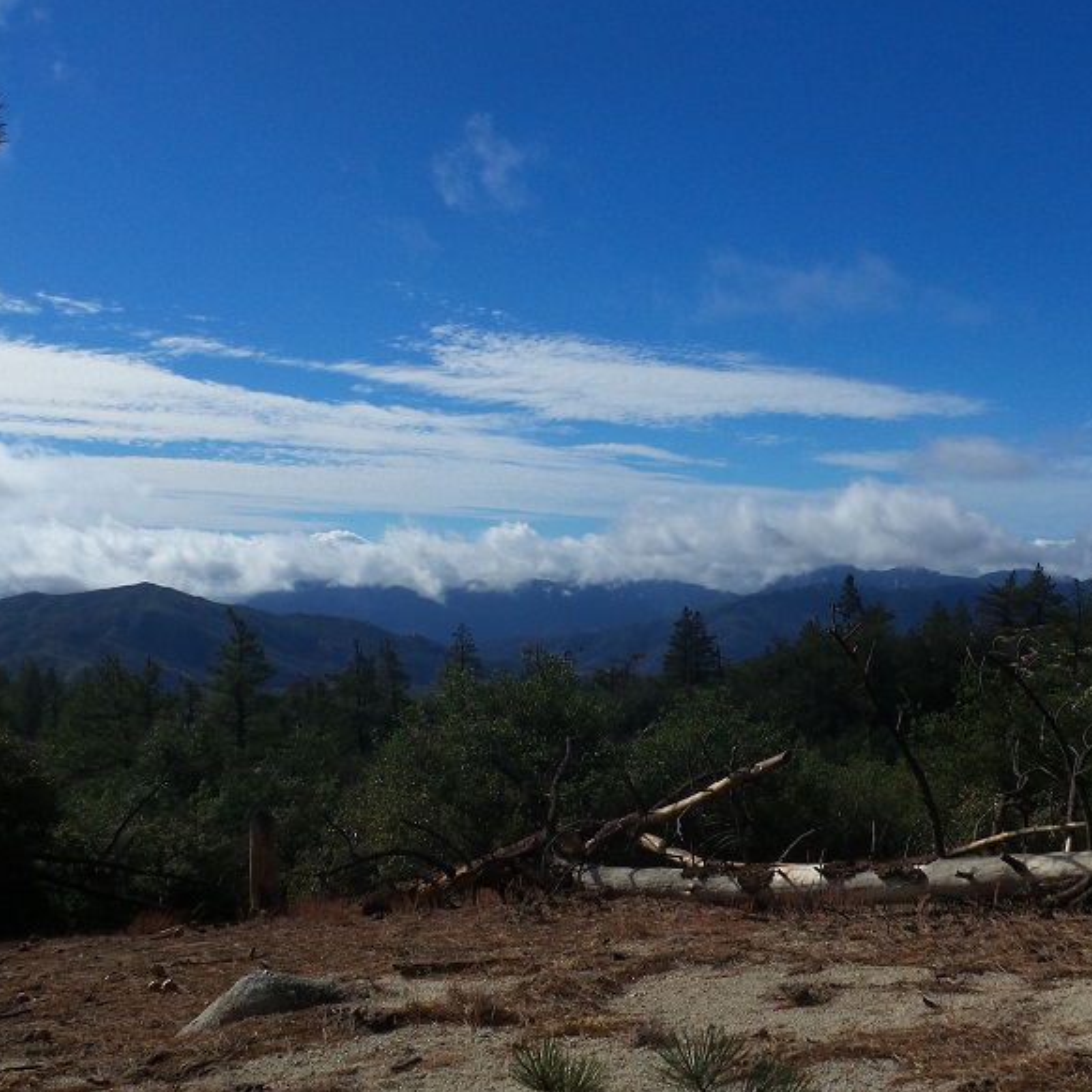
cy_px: 450
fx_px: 1749
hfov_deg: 34.7
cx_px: 495
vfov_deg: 34.6
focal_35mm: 49
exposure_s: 1/1000
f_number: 6.1
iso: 100
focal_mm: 6.2
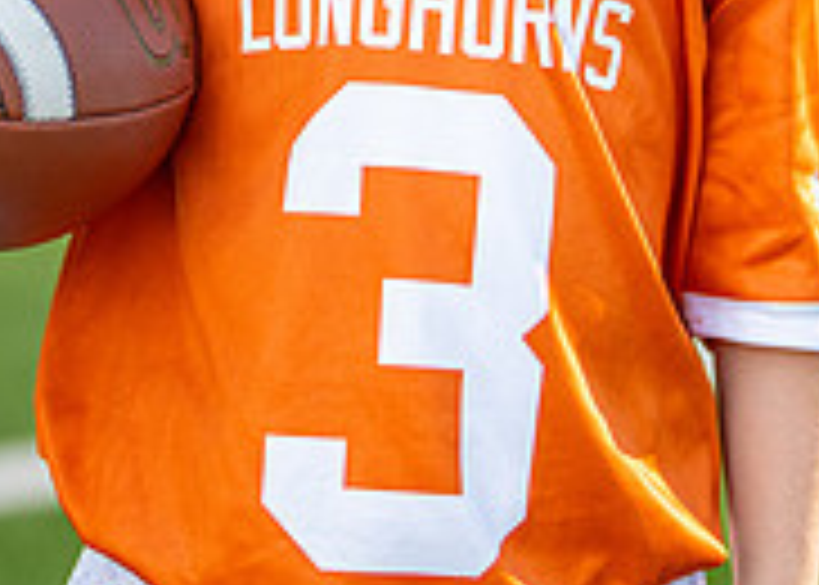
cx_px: 455
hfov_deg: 11.2
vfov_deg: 7.9
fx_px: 4164
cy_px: -171
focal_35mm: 179
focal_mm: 50
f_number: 1.2
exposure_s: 1/2000
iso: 100
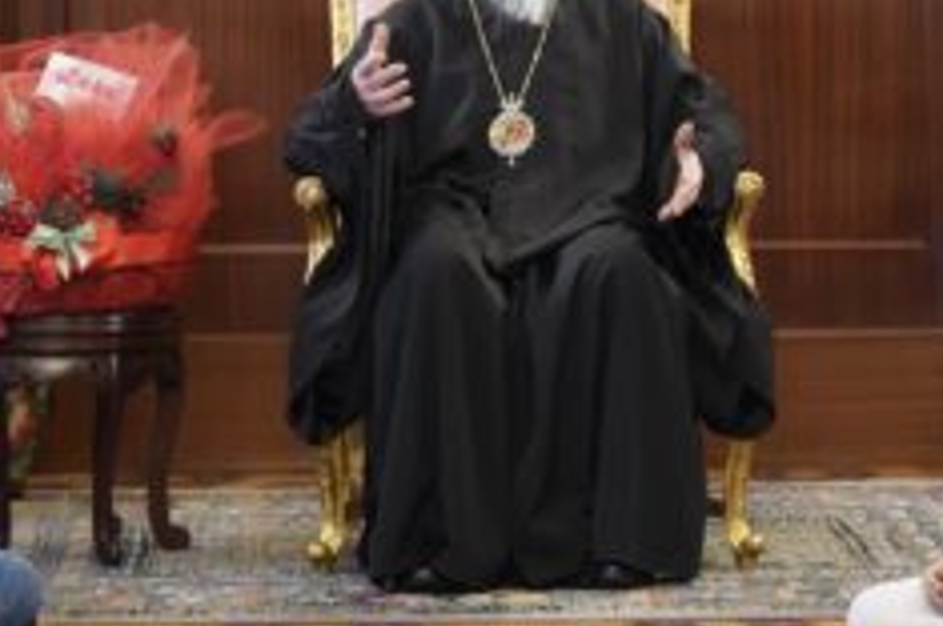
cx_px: 518
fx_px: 4316
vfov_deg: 8.3
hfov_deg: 12.5
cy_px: 309
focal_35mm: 165
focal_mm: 86
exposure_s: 1/160
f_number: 4
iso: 6400
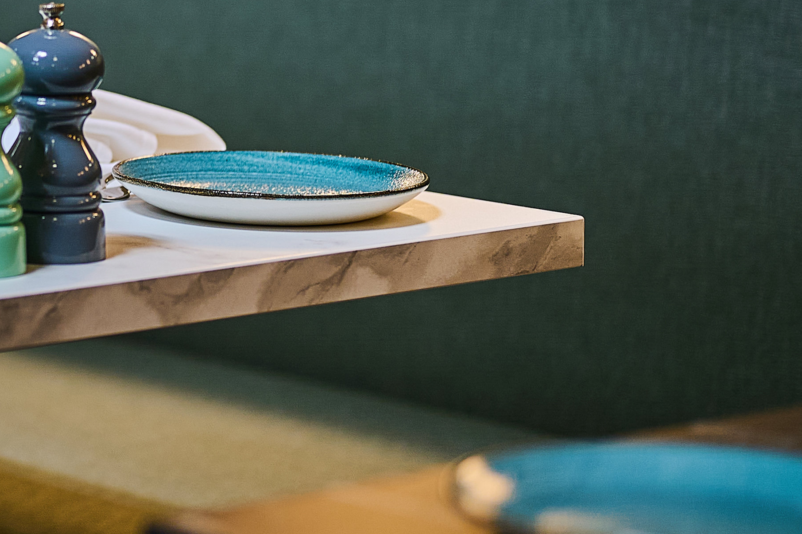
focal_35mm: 167
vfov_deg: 8.1
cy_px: -171
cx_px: -410
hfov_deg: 11.8
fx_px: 3718
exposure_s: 1/125
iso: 100
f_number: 1.8
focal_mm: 50
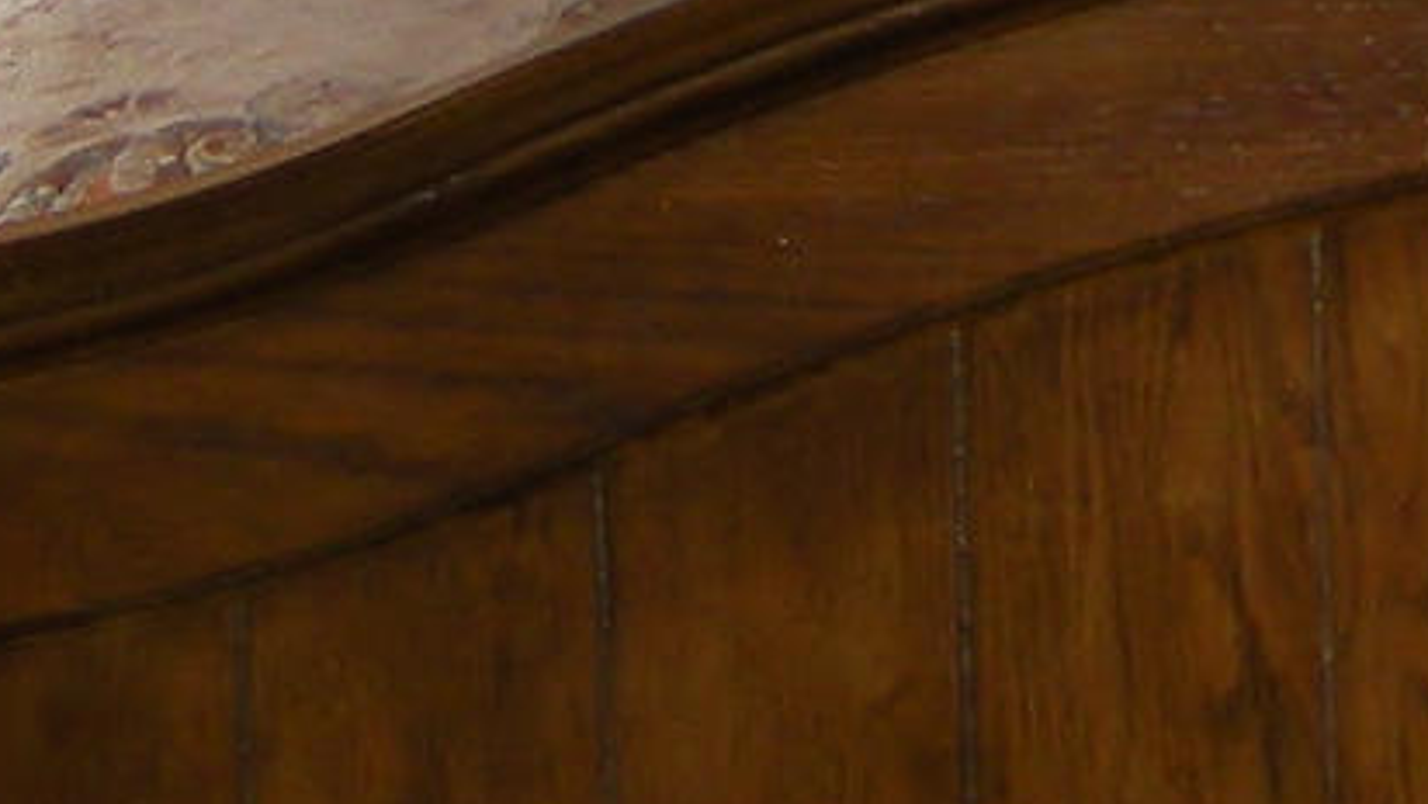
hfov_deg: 8.3
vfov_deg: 4.7
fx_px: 9355
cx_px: 2854
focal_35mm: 247
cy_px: -1397
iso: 123
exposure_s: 1/30.2
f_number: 2.7
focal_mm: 7.5
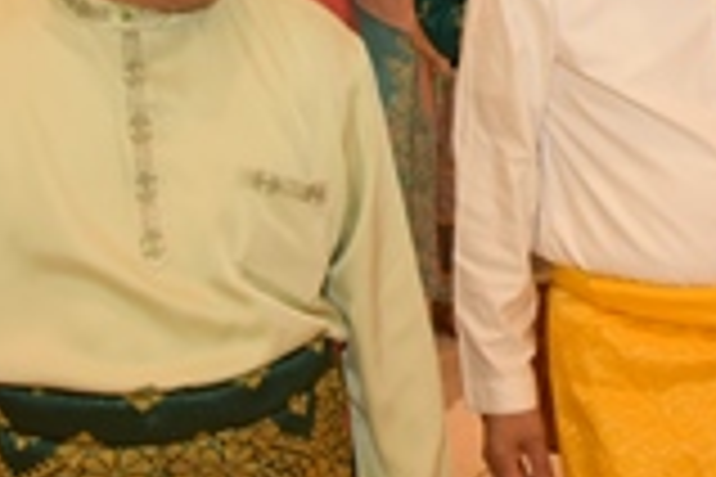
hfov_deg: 24.7
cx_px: 675
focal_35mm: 79
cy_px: 97
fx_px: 1571
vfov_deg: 17.1
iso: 2200
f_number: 6.3
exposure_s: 1/100
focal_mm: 28
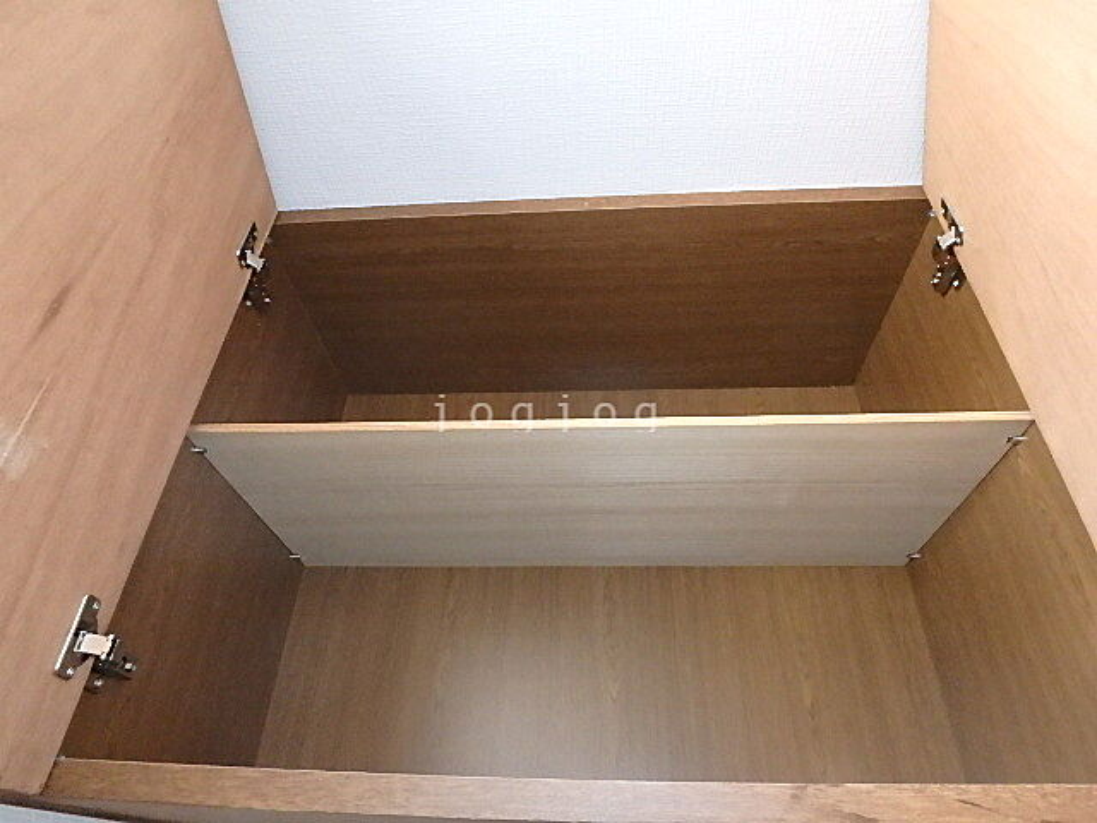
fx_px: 666
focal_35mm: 21
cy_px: 412
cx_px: 548
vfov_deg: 63.4
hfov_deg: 79.0
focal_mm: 3.7
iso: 1600
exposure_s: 1/30
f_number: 3.5
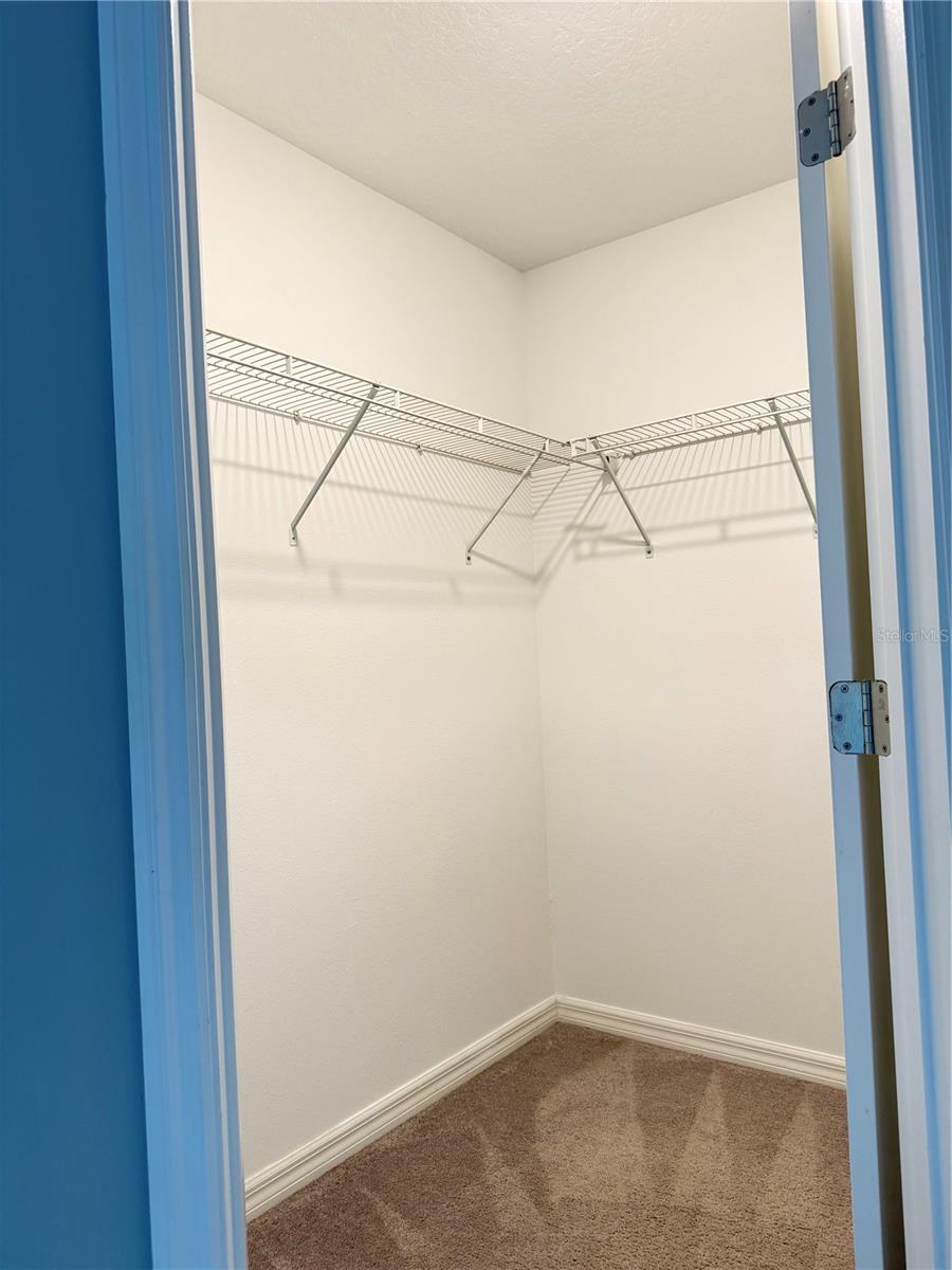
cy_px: 635
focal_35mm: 24
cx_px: 476
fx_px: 880
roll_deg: +2.2
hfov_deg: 56.8
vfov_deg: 71.6
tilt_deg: +1.2
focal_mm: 6.76
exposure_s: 1/60
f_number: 1.78
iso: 200
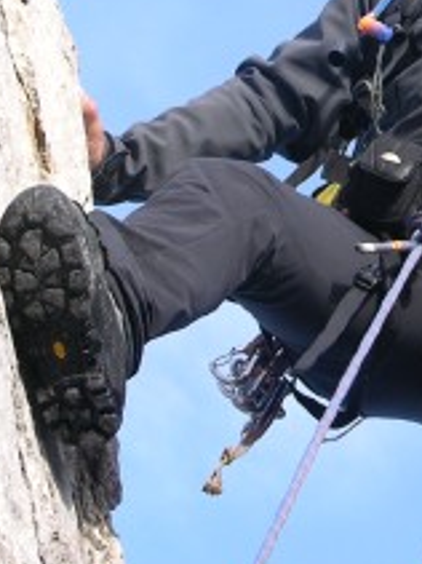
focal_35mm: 255
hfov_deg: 5.8
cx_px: 478
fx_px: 4149
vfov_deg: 7.8
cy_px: 131
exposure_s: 1/76
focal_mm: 17.8
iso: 50
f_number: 3.7
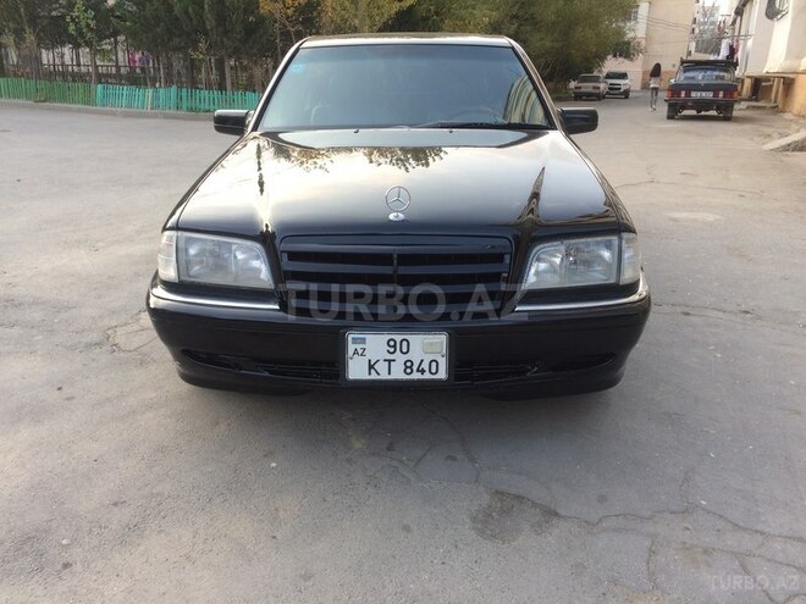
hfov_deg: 61.7
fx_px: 675
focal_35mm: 29
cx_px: 403
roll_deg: +0.5
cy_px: 302
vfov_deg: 48.2
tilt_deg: -18.6
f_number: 2.2
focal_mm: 4.15
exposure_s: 1/134
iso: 32
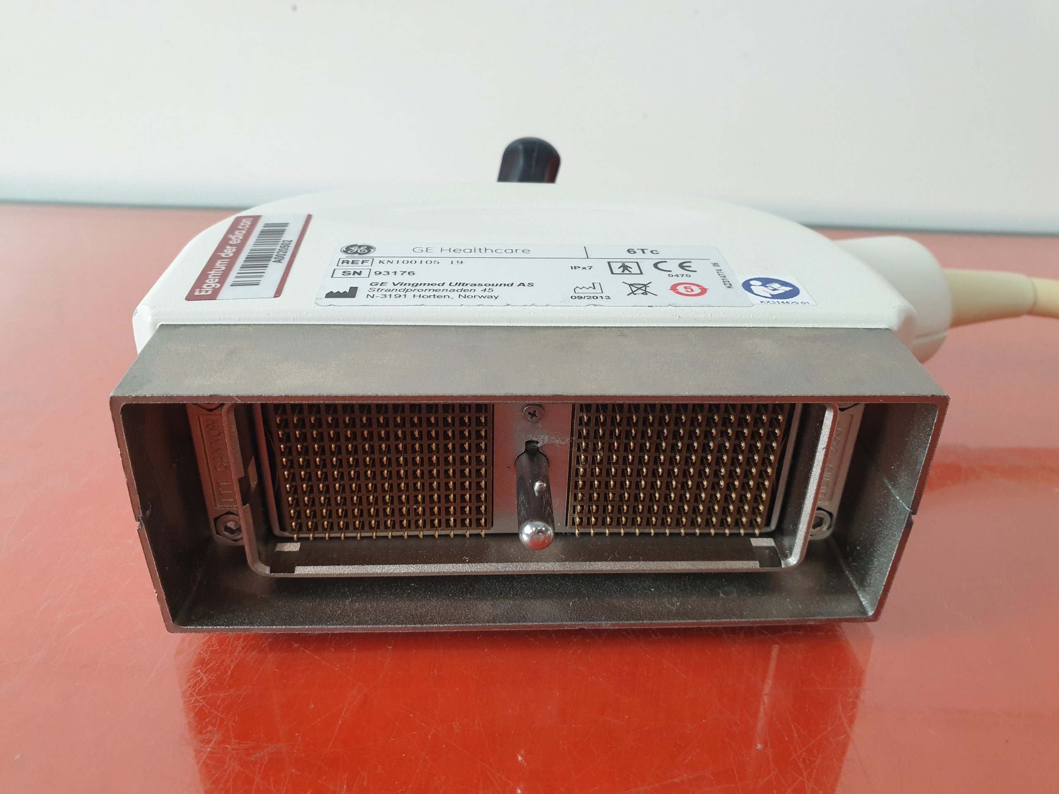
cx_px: 530
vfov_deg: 53.1
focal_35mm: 26
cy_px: 397
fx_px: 795
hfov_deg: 67.3
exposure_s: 1/50
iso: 200
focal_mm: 4.3
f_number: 2.4
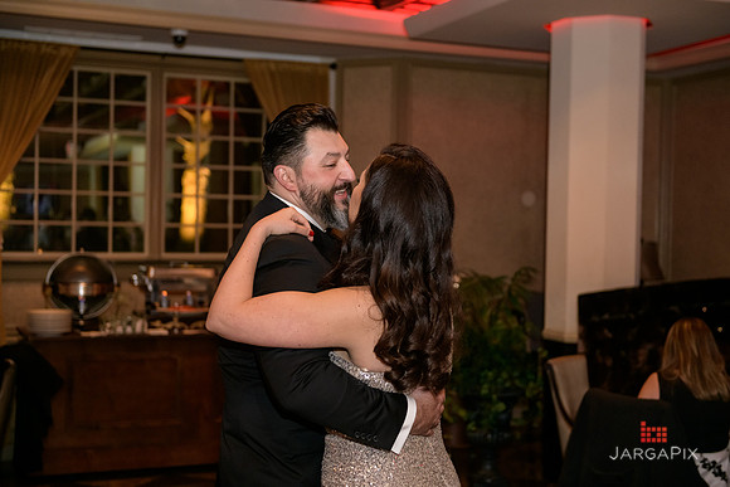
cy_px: 244
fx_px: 1115
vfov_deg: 24.6
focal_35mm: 55
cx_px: 365
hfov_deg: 36.2
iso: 1600
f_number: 3.2
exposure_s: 1/100
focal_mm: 55
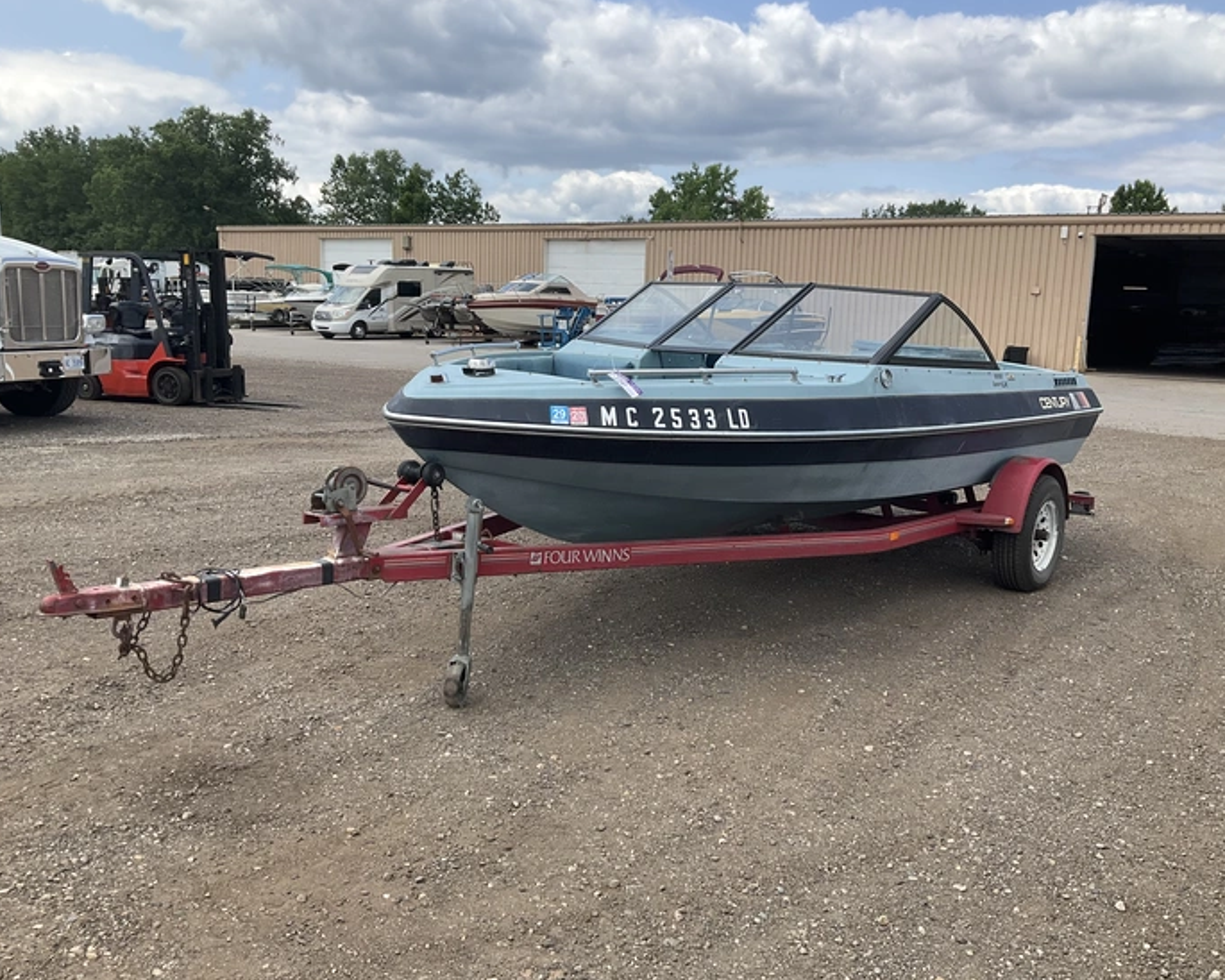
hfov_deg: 57.1
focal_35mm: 31
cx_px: 658
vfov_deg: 47.1
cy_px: 486
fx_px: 1124
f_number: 1.8
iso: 25
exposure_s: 1/1342
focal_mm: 3
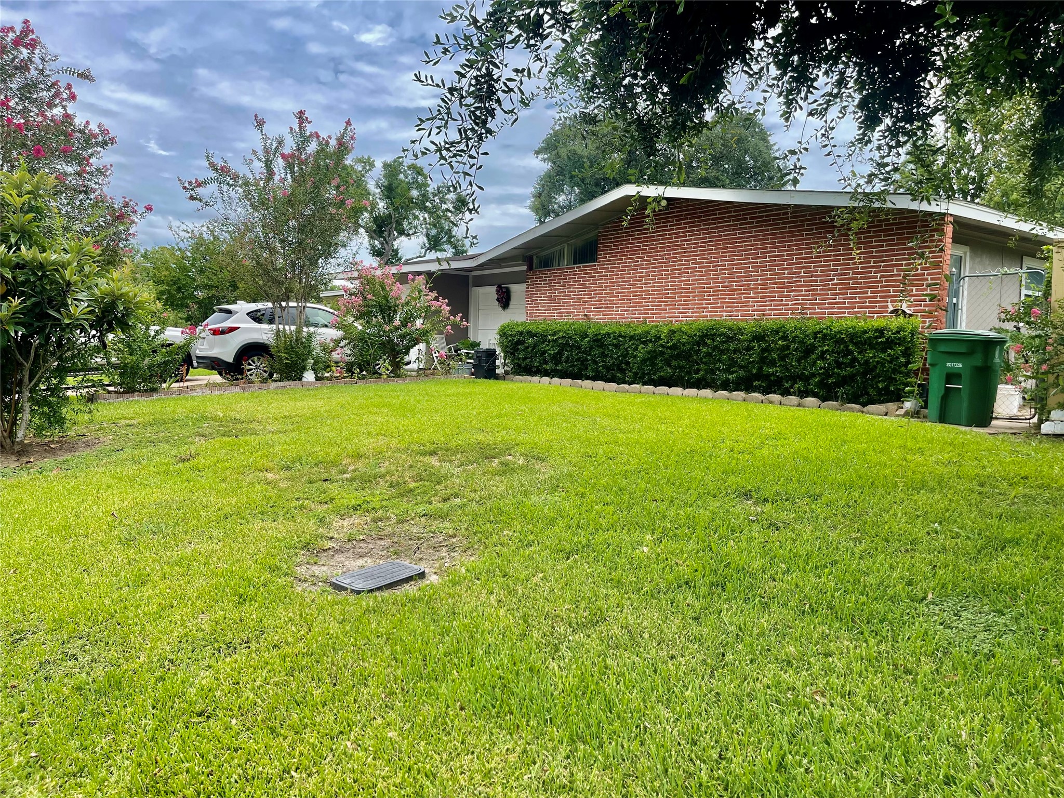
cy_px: 399
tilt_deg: -3.0
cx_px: 532
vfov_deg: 54.9
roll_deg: -2.6
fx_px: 768
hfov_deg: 69.4
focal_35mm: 25
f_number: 1.6
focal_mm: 5.1
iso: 32
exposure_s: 1/1976
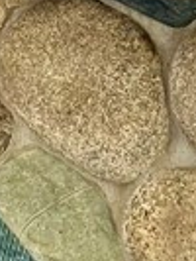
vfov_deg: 9.7
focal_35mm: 200
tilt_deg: -0.8
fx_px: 1507
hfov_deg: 7.3
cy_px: -82
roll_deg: -1.9
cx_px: -104
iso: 80
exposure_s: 1/60
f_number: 1.5
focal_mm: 5.7
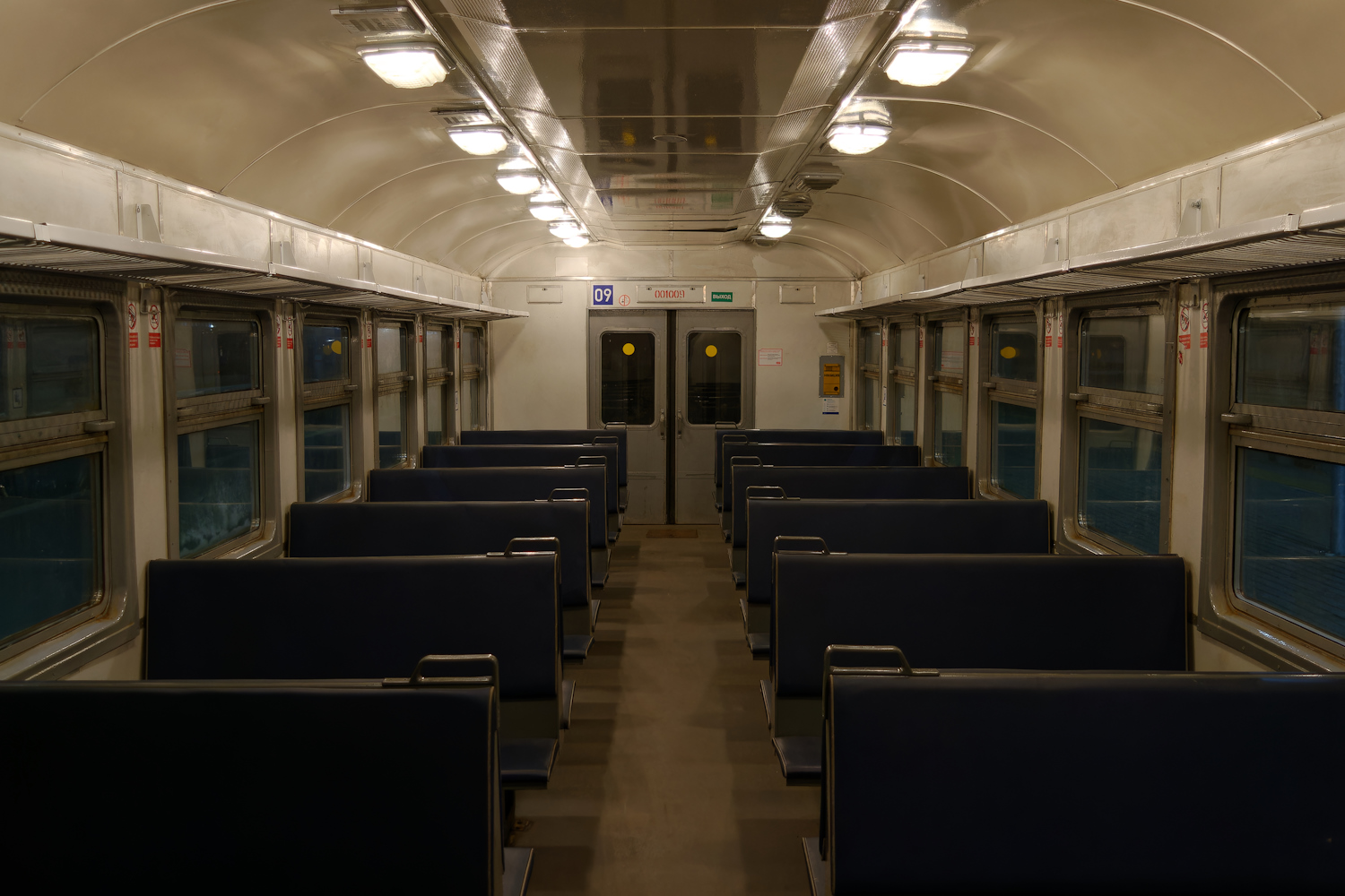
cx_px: 672
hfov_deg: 51.3
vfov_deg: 35.5
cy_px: 448
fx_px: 1401
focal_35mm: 38
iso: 400
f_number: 4
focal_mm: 25
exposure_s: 1/30
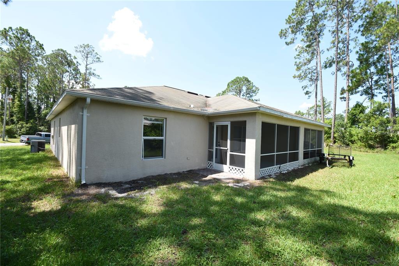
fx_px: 166
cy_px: 133
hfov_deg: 100.4
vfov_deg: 77.3
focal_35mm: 15
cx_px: 200
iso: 100
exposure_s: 1/125
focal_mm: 10
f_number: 5.6
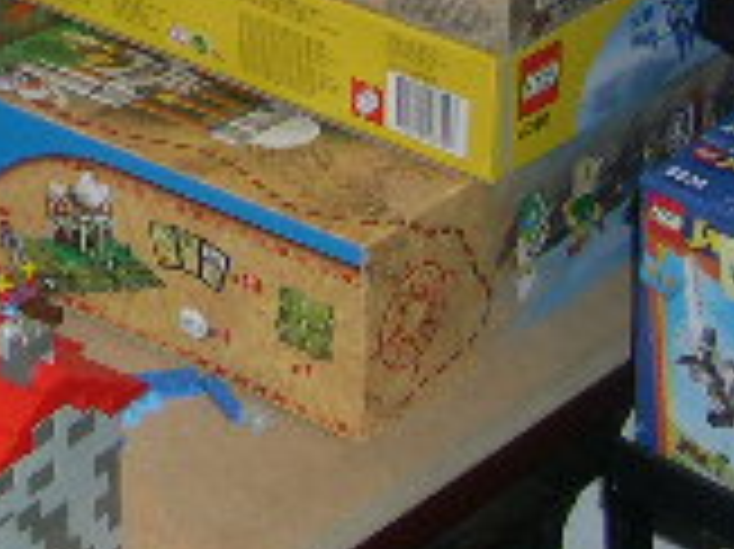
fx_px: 3157
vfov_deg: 9.7
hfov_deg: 12.4
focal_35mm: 149
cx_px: -459
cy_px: -248
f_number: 2.8
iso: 100
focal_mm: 8
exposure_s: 1/60
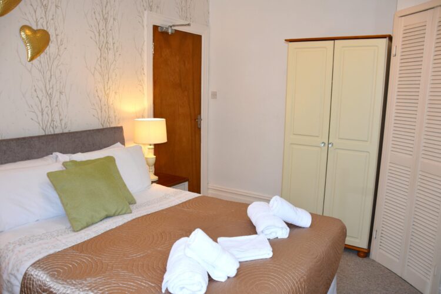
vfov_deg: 47.9
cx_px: 220
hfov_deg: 67.4
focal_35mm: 27
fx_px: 331
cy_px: 147
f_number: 3.5
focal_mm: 18
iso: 400
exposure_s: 1/60
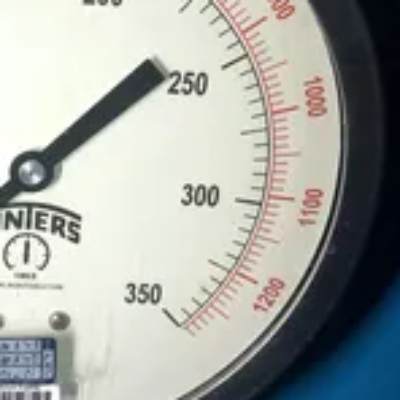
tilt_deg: -15.9
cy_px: 114
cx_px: 30
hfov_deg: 24.9
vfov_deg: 25.5
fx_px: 876
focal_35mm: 67
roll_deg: +0.1
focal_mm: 4
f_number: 1.8
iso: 32
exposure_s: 1/120
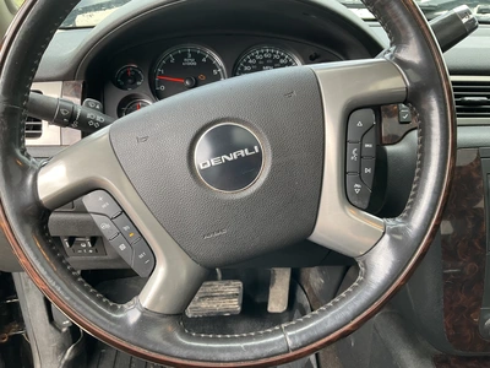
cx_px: 245
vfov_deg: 48.2
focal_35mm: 29
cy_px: 184
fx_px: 411
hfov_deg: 61.7
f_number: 1.8
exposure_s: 1/122
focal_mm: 3
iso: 32
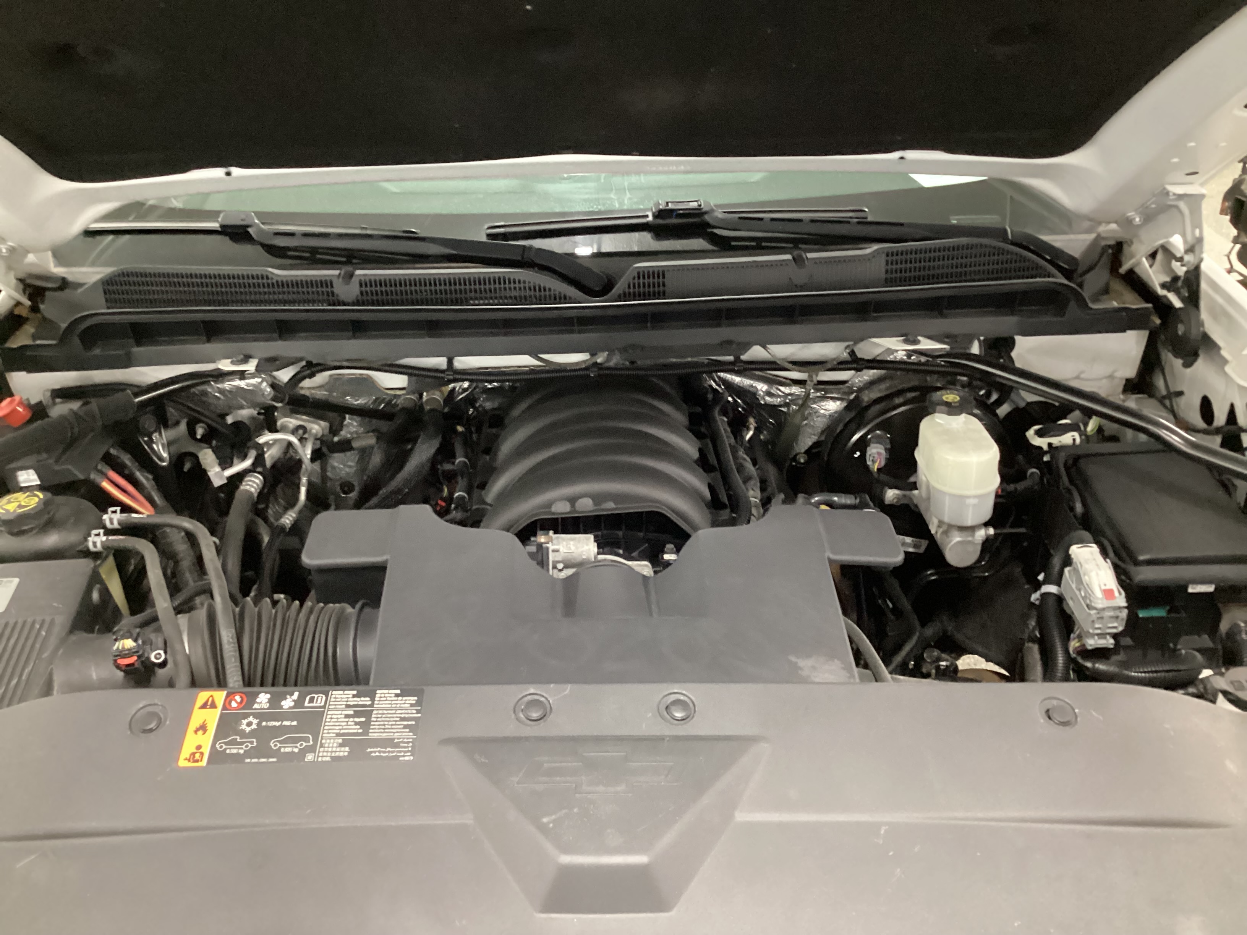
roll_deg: +1.0
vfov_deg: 45.4
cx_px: 624
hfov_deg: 58.4
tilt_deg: -31.6
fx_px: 1117
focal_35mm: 31
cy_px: 468
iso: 640
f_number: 2.4
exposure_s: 1/20
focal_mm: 3.3
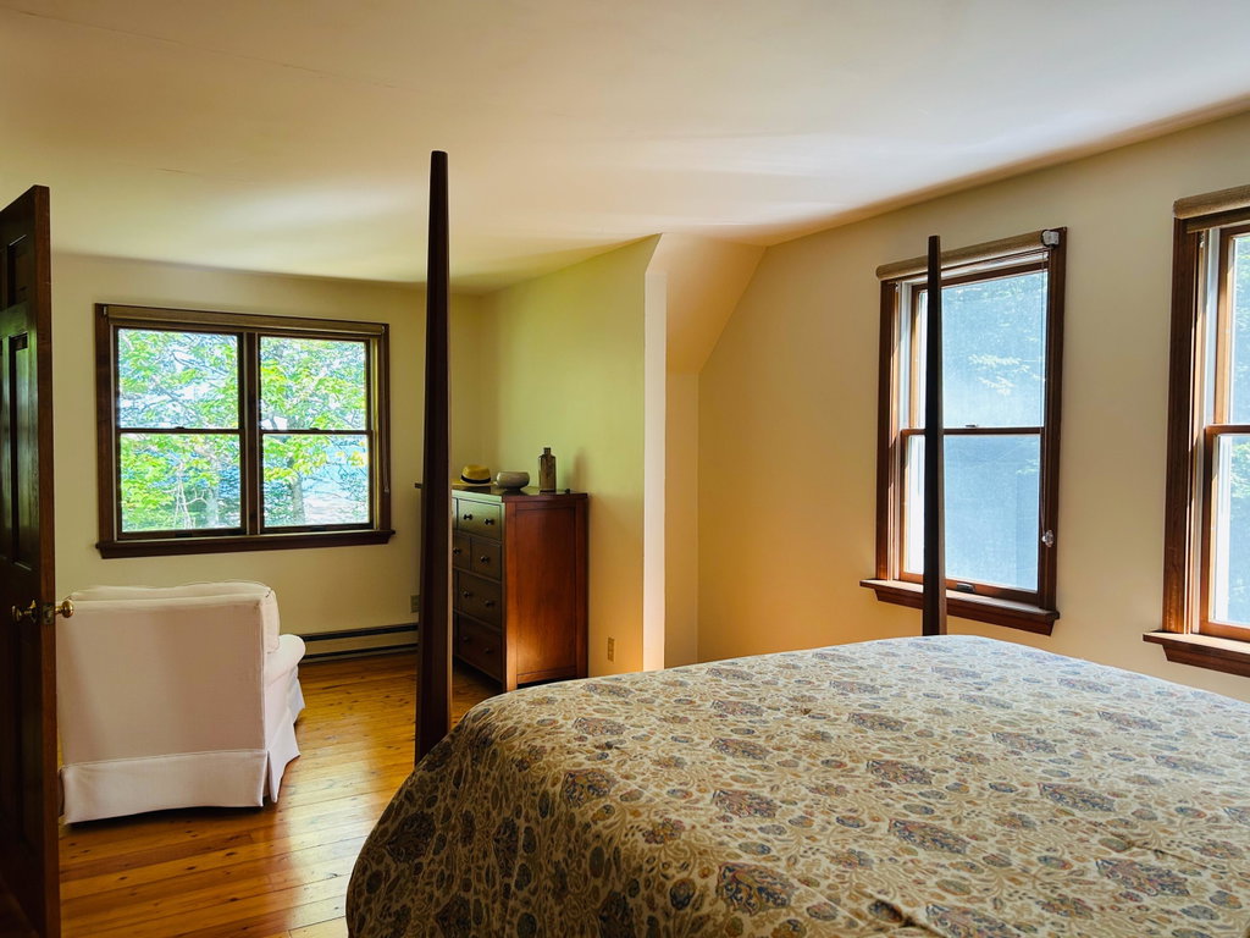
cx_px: 625
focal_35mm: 26
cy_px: 469
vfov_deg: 53.1
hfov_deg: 67.3
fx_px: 939
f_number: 1.5
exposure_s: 1/121
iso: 80
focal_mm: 5.7
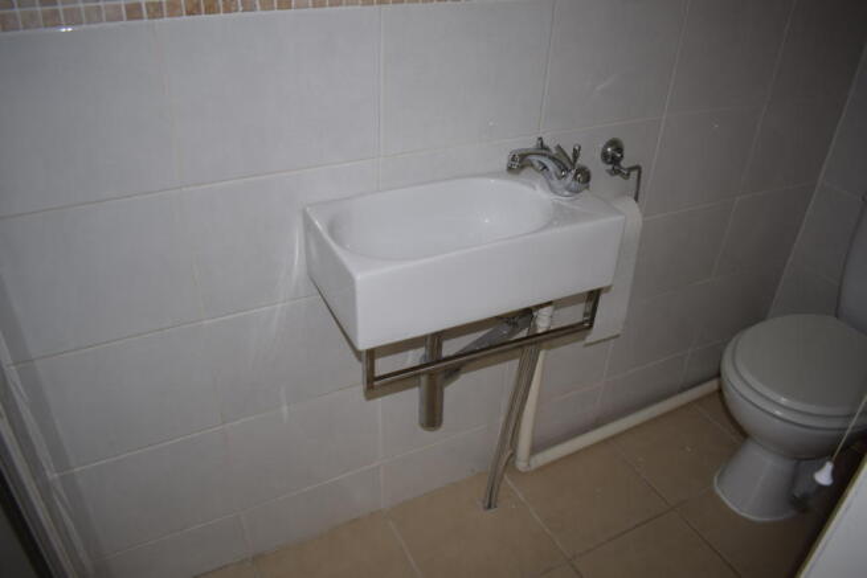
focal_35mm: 27
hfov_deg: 67.4
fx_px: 650
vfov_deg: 48.0
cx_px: 434
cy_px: 289
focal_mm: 18
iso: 100
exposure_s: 1/60
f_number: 3.5
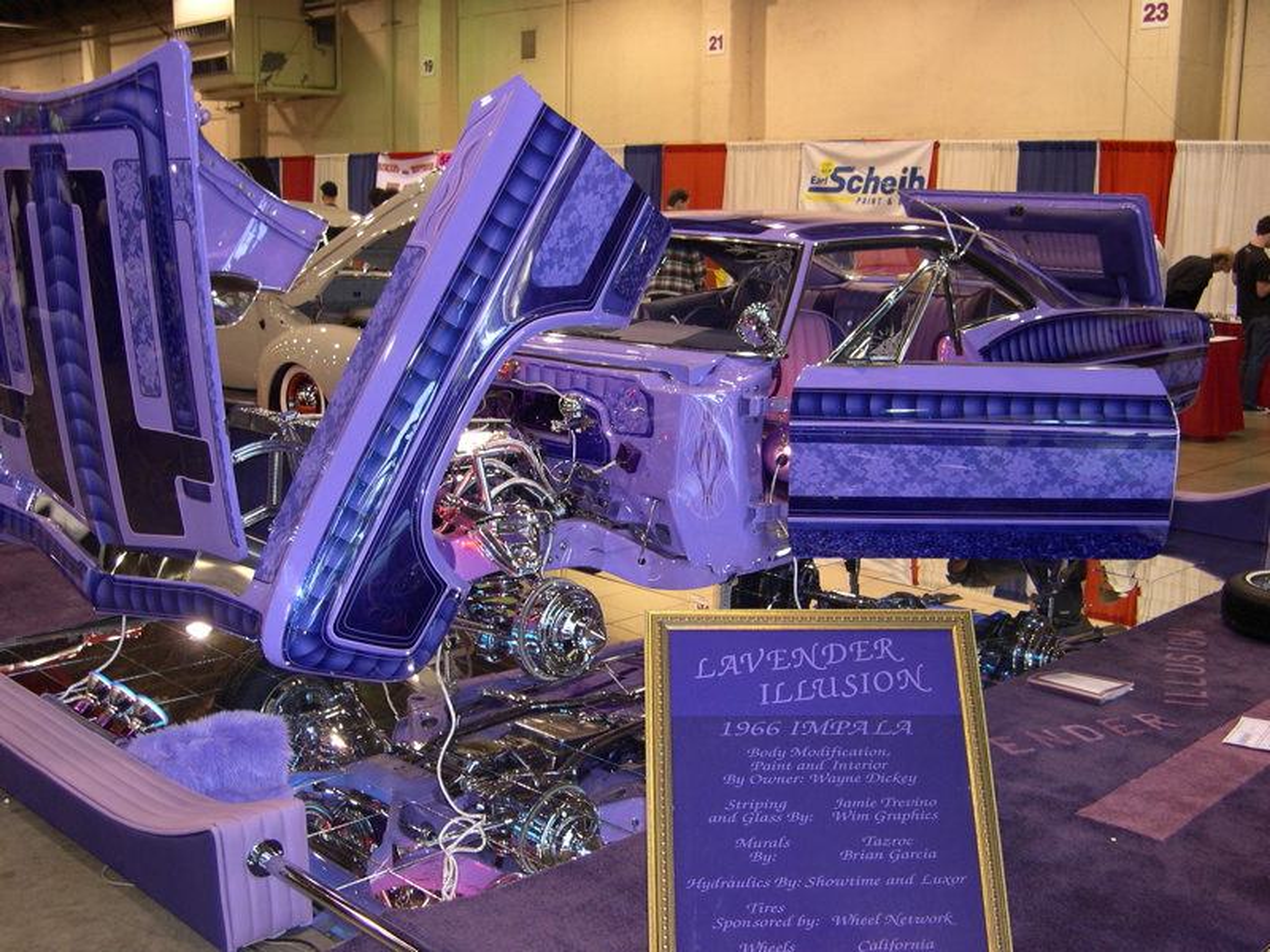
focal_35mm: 38
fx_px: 1394
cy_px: 476
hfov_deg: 49.0
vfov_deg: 37.7
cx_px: 635
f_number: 2.8
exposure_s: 1/30
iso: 111
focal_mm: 8
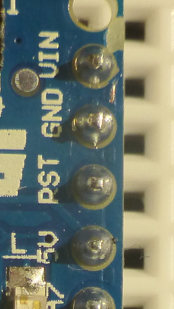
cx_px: -83
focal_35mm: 238
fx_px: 1954
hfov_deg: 5.1
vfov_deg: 8.8
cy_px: 522
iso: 200
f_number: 4.4
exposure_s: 1/400
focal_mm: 9
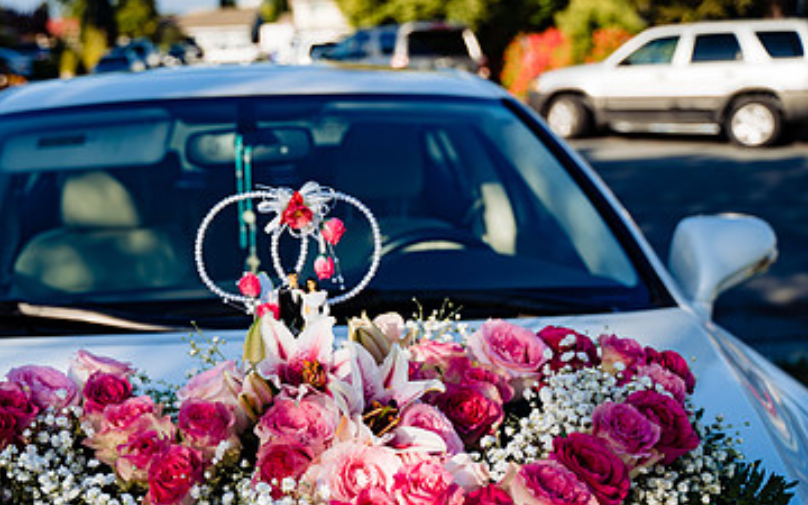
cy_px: 410
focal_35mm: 46
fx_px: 1013
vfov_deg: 27.4
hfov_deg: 42.9
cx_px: 274
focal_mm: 28
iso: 100
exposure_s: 1/1000
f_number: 3.2
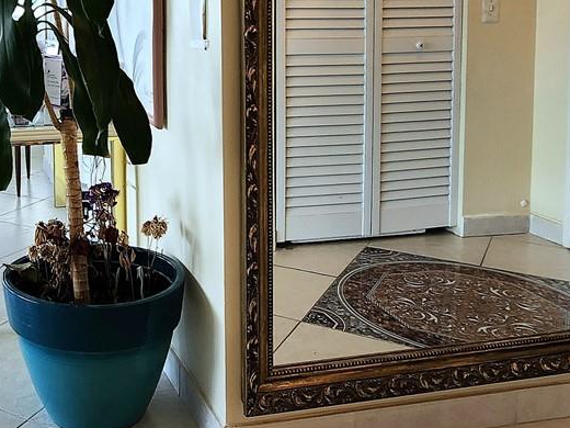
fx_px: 659
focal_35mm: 40
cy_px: 79
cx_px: 83
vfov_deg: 34.7
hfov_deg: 43.7
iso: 64
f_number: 2.2
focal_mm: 2.2
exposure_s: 1/60.2
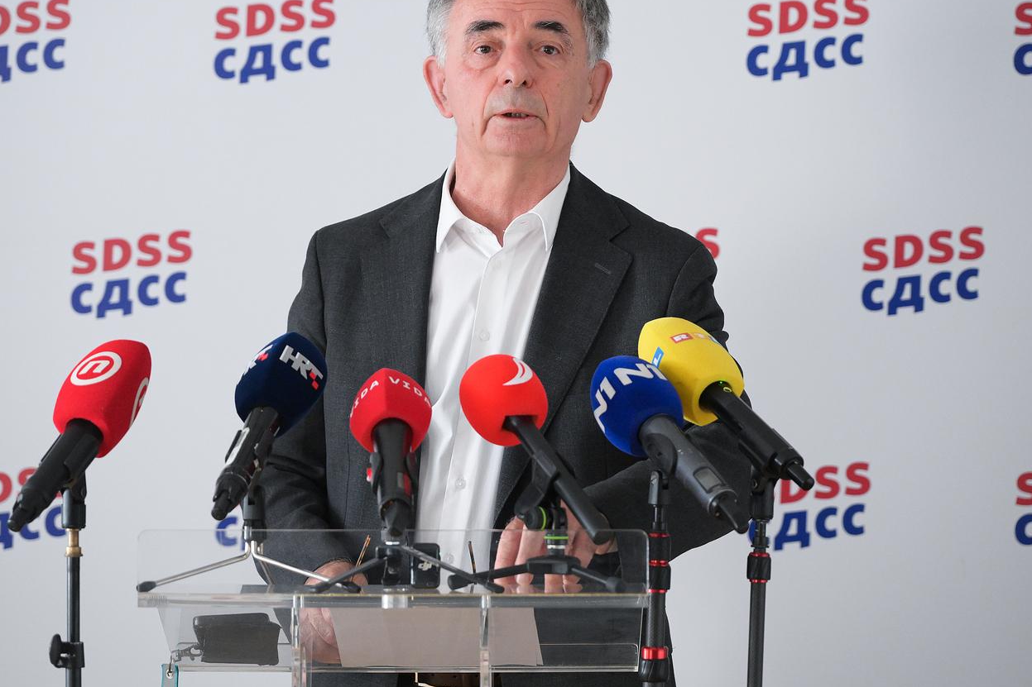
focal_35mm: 154
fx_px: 4414
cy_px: 272
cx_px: 502
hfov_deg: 13.3
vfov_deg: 8.9
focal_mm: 120
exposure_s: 1/125
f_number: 4
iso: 3200
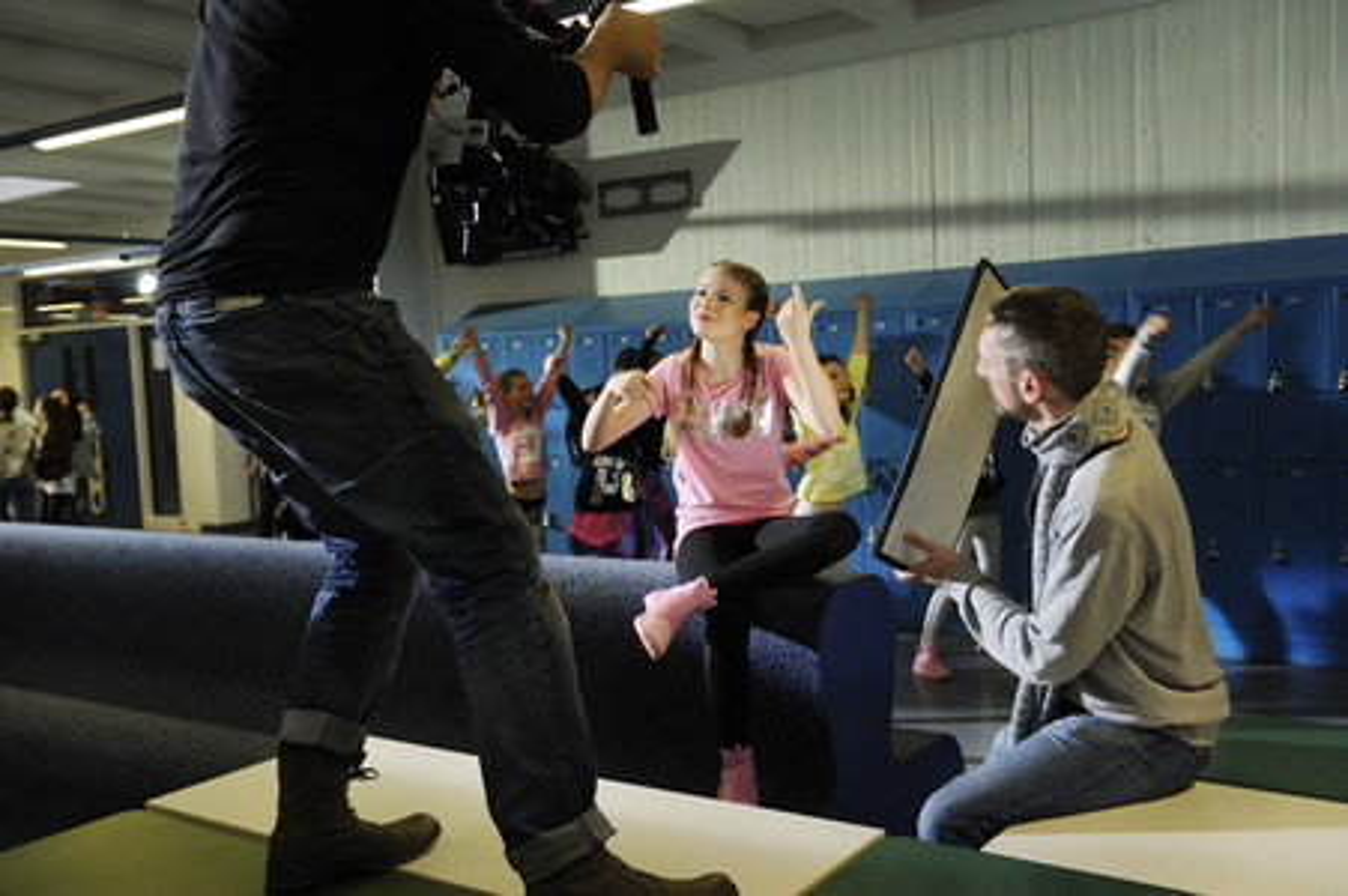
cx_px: 674
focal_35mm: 35
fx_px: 1310
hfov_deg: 54.5
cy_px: 448
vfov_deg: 37.8
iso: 1600
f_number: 3.5
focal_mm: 35
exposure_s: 1/125
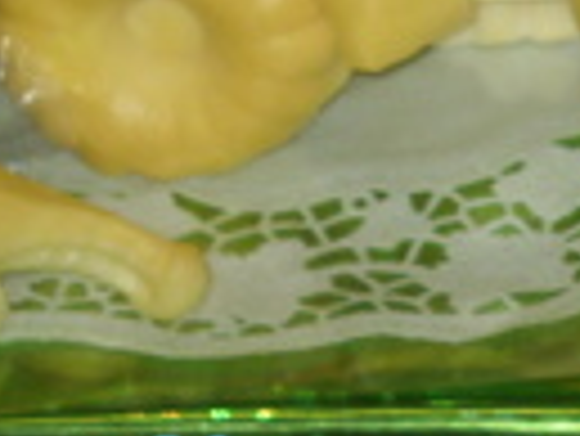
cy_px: -472
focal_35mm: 426
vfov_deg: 3.5
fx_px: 7144
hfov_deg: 4.6
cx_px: 863
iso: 100
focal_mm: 14.3
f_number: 5.1
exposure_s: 1/50
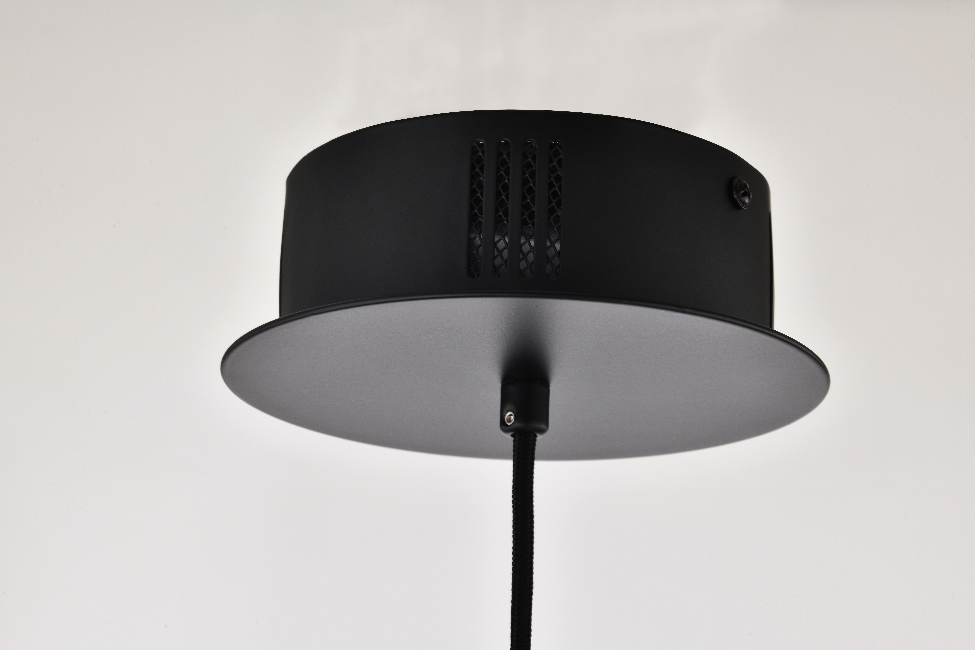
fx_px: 2708
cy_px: 325
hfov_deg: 20.4
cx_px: 488
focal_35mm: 100
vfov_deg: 13.7
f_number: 18
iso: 160
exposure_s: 1/25
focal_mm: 100
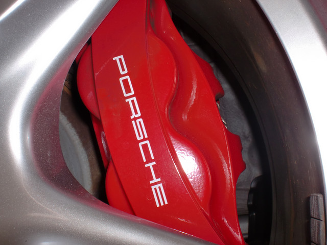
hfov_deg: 52.6
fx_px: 331
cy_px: 122
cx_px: 164
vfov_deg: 40.7
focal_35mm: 35
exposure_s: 1/60
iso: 64
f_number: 5.6
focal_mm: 6.3
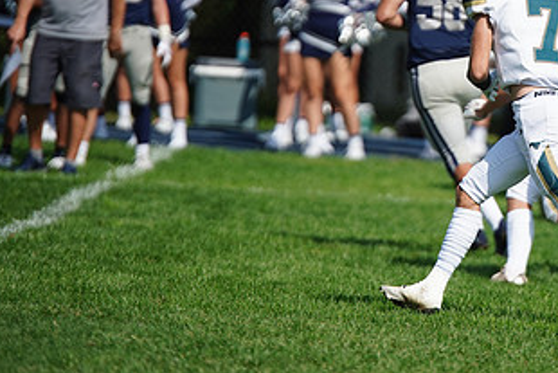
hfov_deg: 3.7
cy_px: 75
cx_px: 511
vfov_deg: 2.5
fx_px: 8699
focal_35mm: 561
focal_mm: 300
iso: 400
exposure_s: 1/8000
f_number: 2.8
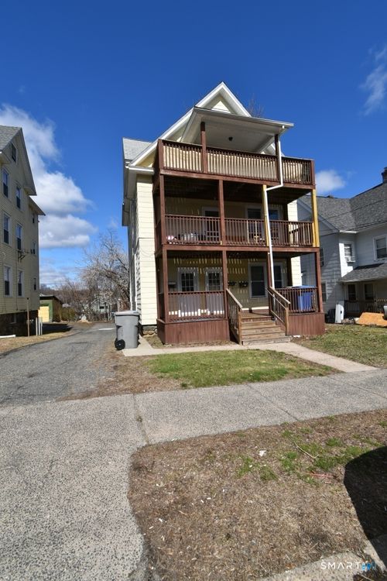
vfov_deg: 100.4
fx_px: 242
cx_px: 194
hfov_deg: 77.3
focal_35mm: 15
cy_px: 290
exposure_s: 1/320
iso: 100
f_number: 9
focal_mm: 10
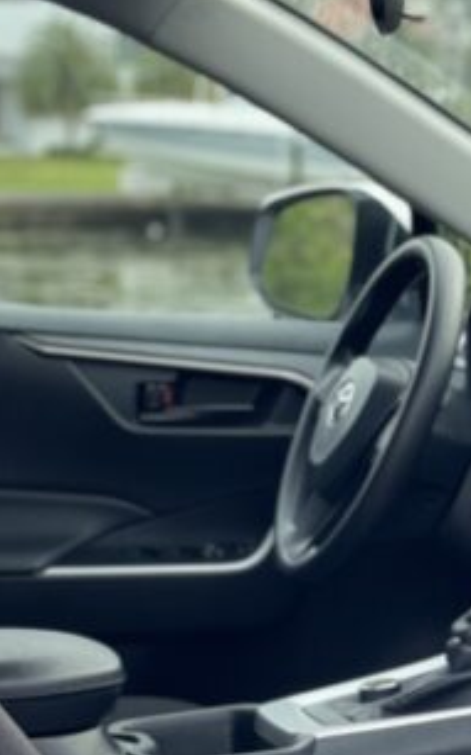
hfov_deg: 9.8
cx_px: 461
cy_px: 538
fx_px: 2734
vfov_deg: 15.7
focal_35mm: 133
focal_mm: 6.86
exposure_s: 1/621
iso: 64
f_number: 1.78
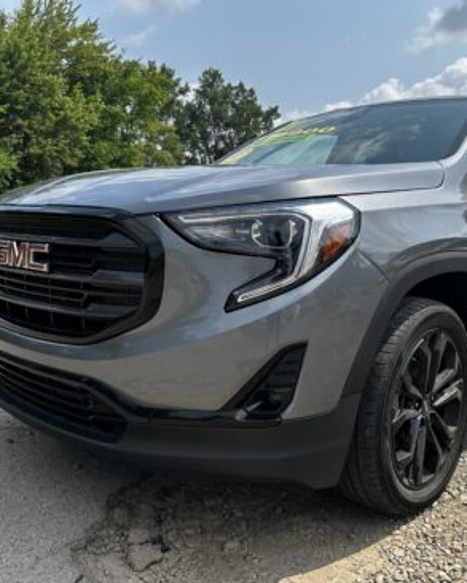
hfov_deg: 45.4
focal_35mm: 32
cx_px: 292
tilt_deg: -5.4
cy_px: 294
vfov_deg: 55.6
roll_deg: -2.4
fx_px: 553
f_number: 1.78
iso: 80
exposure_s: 1/3472
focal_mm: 6.86
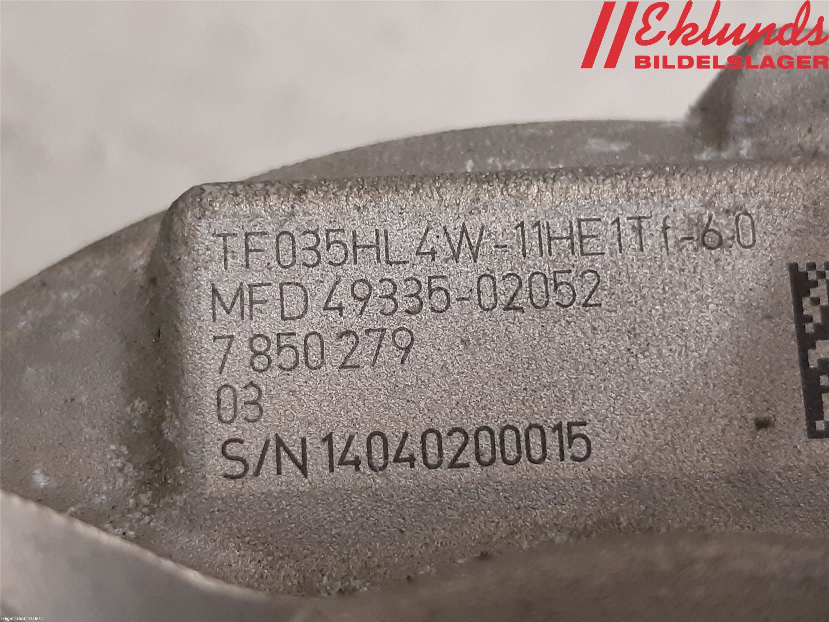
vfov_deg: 53.1
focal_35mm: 26
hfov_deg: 67.3
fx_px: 623
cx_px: 414
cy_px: 311
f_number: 1.7
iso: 200
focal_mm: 3.93
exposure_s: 1/50
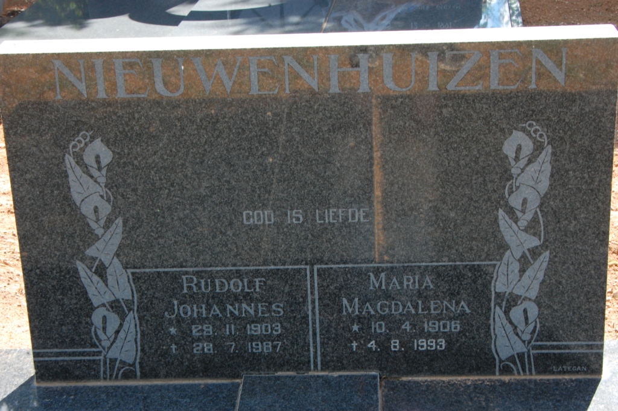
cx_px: 309
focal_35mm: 75
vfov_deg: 18.2
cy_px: 206
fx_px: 1286
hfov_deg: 27.0
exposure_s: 1/30
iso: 450
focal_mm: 50
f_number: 18
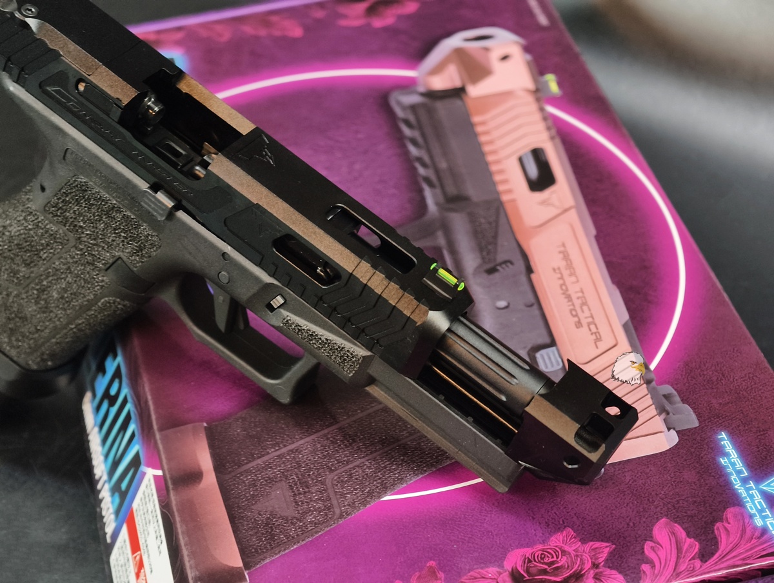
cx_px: 387
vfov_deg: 17.4
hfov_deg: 23.0
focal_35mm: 85
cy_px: 292
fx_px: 1904
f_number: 2.67
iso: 898
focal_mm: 22.48
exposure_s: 1/12
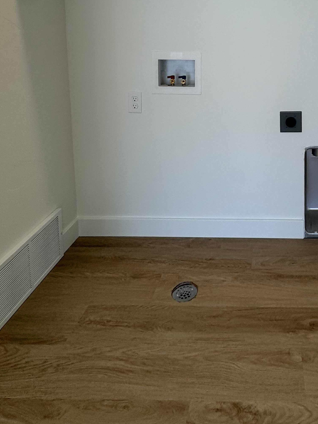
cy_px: 45
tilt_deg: -5.2
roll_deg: +0.9
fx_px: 343
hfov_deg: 46.5
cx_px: 265
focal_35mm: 28
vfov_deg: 55.3
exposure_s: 1/120
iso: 50
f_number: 2.2
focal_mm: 2.22
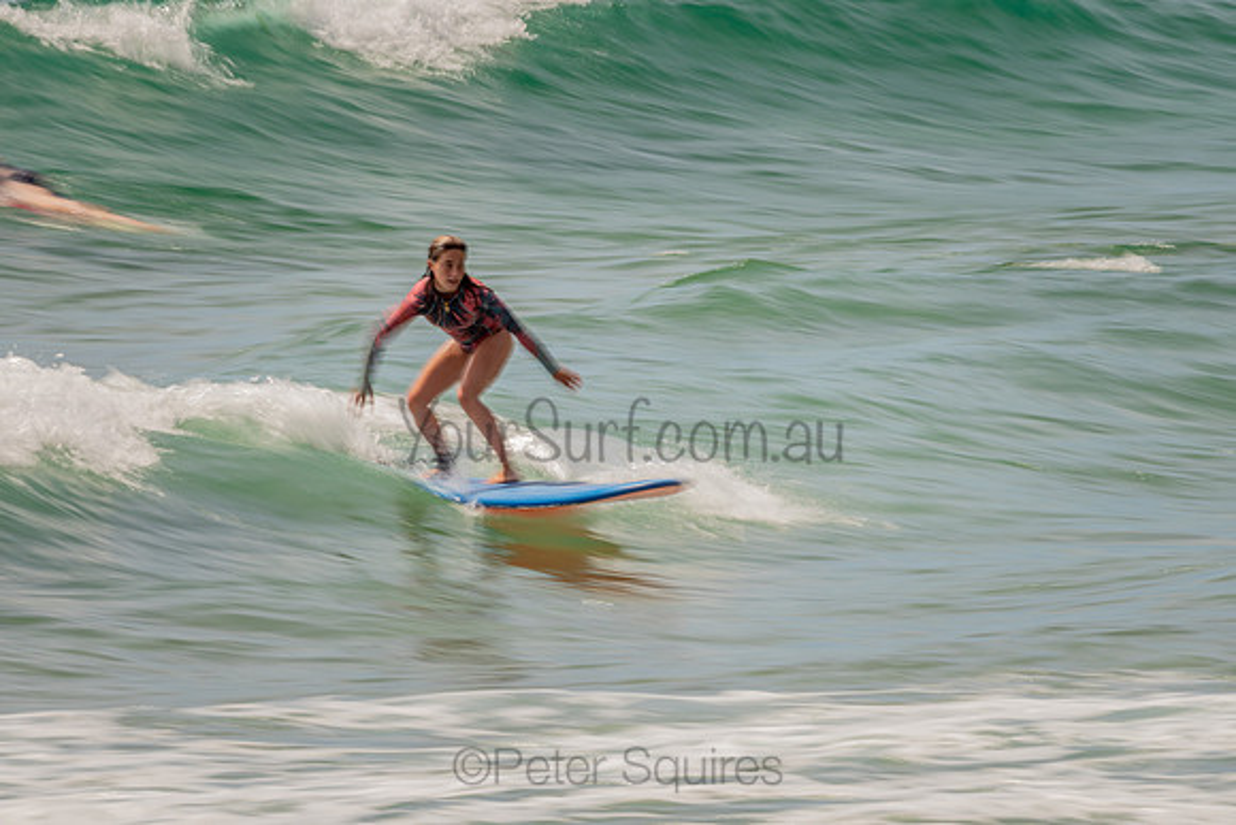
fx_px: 21051
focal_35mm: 613
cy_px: 368
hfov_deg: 3.4
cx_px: 570
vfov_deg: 2.2
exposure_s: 1/20
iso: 64
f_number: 22
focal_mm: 500
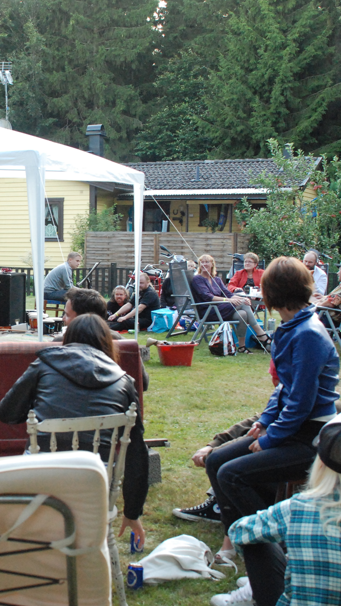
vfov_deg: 33.8
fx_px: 997
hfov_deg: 18.9
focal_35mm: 62
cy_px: 307
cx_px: 5
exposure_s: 1/125
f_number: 5.6
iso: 1600
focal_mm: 26
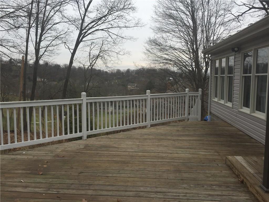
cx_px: 134
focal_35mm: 29
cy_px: 101
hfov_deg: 61.7
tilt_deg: -5.6
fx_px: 225
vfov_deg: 48.2
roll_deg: -0.6
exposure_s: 1/719
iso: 32
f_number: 2.2
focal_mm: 4.15
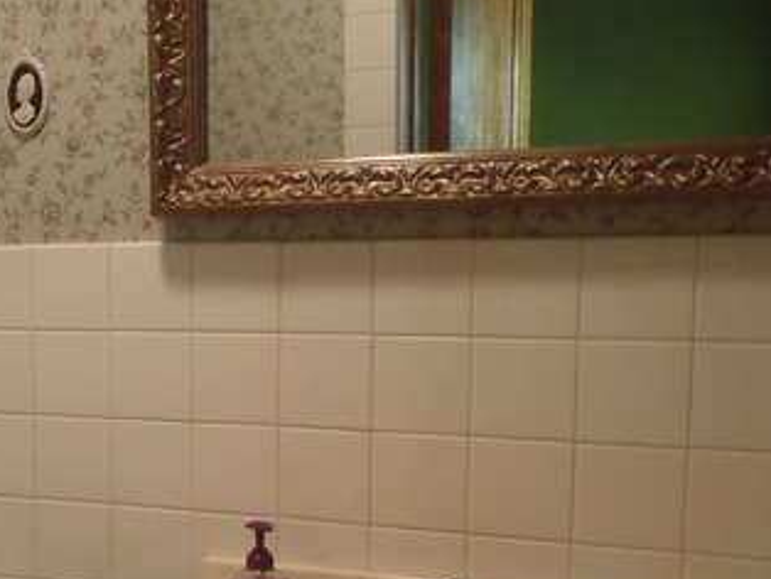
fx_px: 1271
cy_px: 410
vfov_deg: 25.5
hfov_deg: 32.0
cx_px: 64
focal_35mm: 57
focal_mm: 5
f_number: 3.9
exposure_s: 1/10
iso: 200
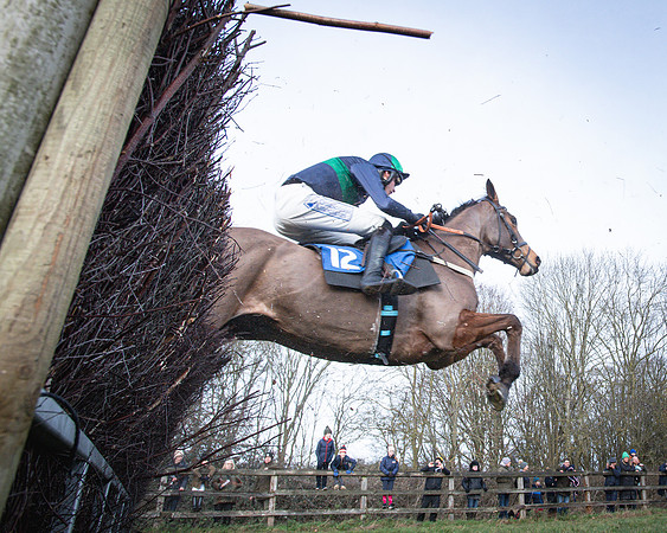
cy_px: 249
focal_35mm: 29
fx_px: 579
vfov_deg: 49.4
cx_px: 526
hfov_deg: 55.9
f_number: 8
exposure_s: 1/1000
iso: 2000
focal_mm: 19
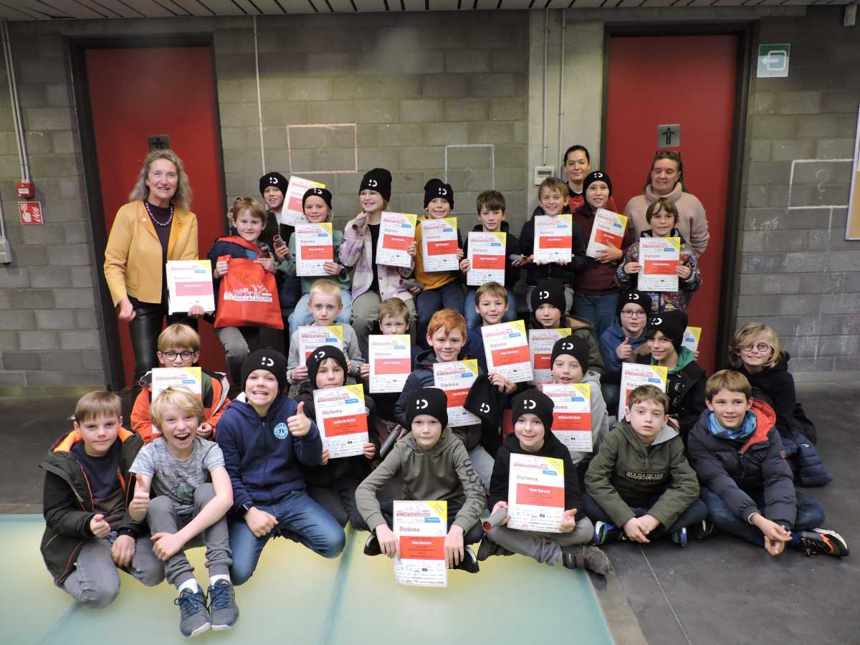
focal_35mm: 24
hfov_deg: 71.6
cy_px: 322
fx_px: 596
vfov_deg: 56.8
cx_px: 430
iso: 280
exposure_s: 1/30
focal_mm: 4.3
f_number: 3
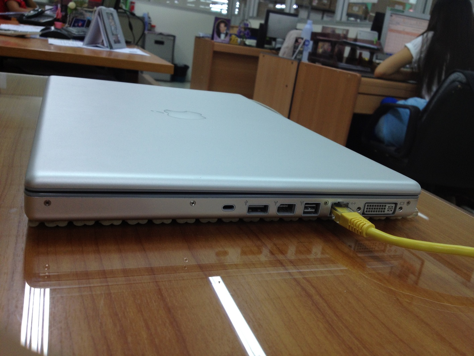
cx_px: 237
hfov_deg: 52.6
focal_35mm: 35
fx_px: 479
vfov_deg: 40.7
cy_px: 178
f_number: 2.4
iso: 80
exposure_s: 1/50
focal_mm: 4.28
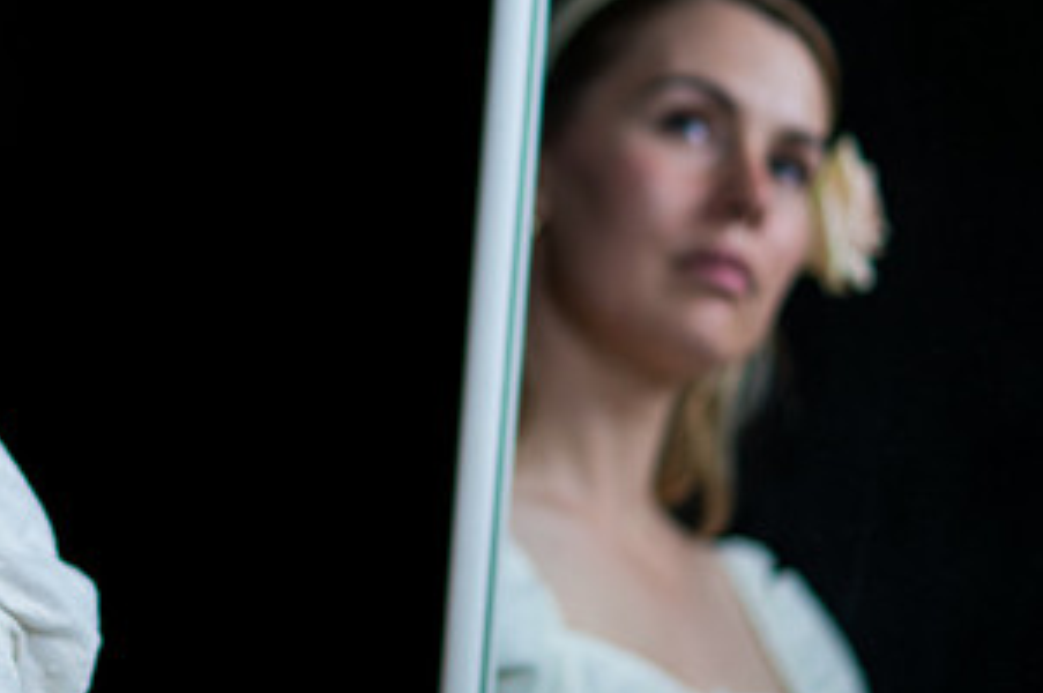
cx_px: 179
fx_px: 6454
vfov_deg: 6.1
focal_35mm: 223
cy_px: 179
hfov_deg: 9.2
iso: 200
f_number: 2
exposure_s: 1/200
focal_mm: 105
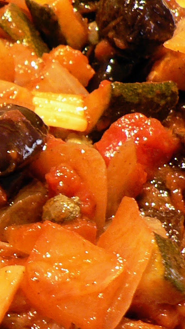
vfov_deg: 21.1
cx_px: -159
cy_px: 215
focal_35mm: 101
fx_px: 881
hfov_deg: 11.1
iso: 200
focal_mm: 6
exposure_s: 1/15
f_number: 2.8
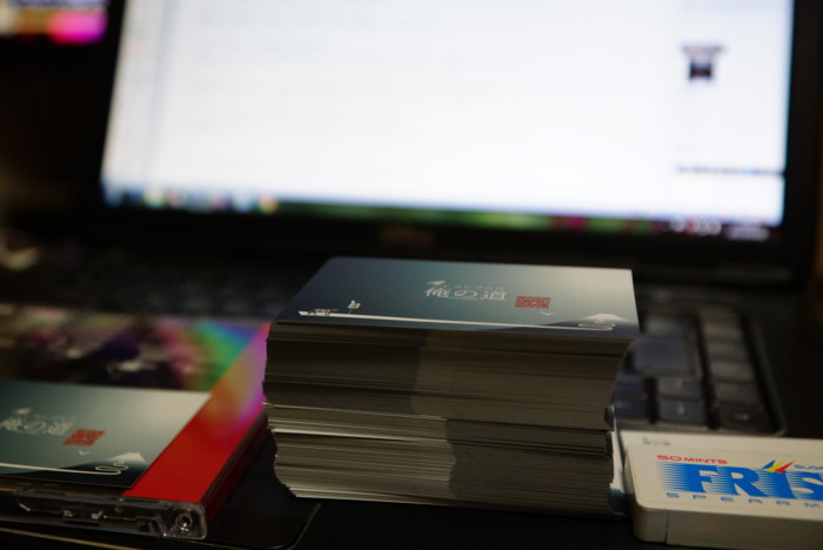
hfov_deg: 49.5
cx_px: 412
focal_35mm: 39
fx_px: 892
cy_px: 275
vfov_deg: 34.3
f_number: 2.8
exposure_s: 1/125
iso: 500
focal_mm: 26
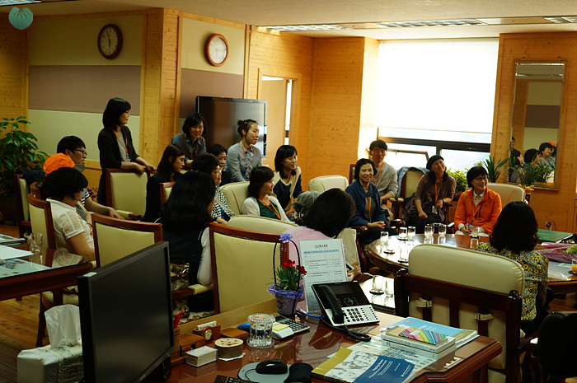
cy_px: 192
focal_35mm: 45
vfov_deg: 29.8
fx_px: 720
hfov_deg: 43.6
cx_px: 288
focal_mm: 30
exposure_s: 1/100
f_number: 3.5
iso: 400
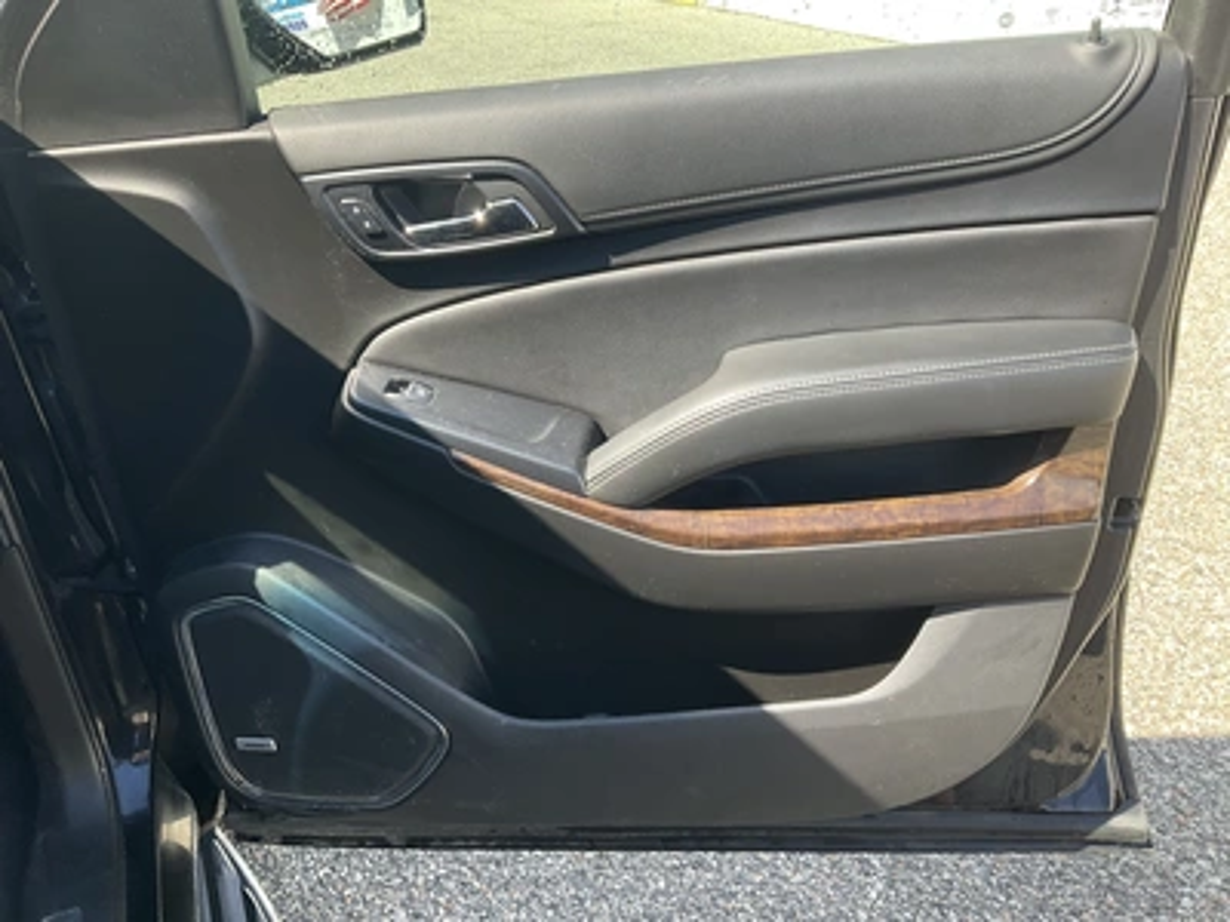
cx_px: 615
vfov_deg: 48.2
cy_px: 461
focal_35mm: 29
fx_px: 1030
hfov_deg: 61.7
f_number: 1.8
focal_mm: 3
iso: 20
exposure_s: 1/188
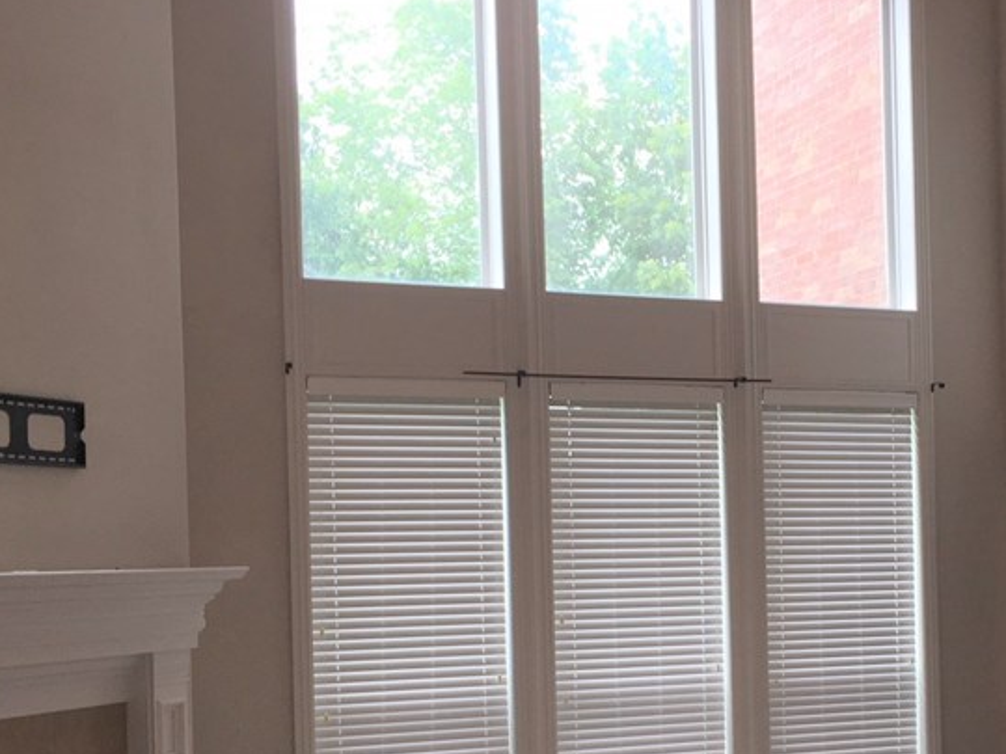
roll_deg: +1.5
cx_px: 727
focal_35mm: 55
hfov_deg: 34.4
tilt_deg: +0.3
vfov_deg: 26.3
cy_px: 557
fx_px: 1598
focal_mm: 4.15
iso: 25
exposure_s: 1/60
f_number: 2.2
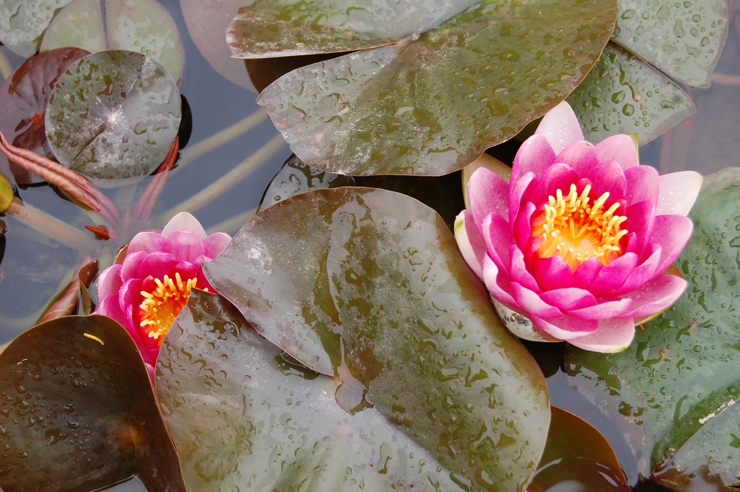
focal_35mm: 72
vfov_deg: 18.9
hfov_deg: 28.1
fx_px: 1479
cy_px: 246
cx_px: 370
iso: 200
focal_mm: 48
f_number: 8
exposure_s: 1/80
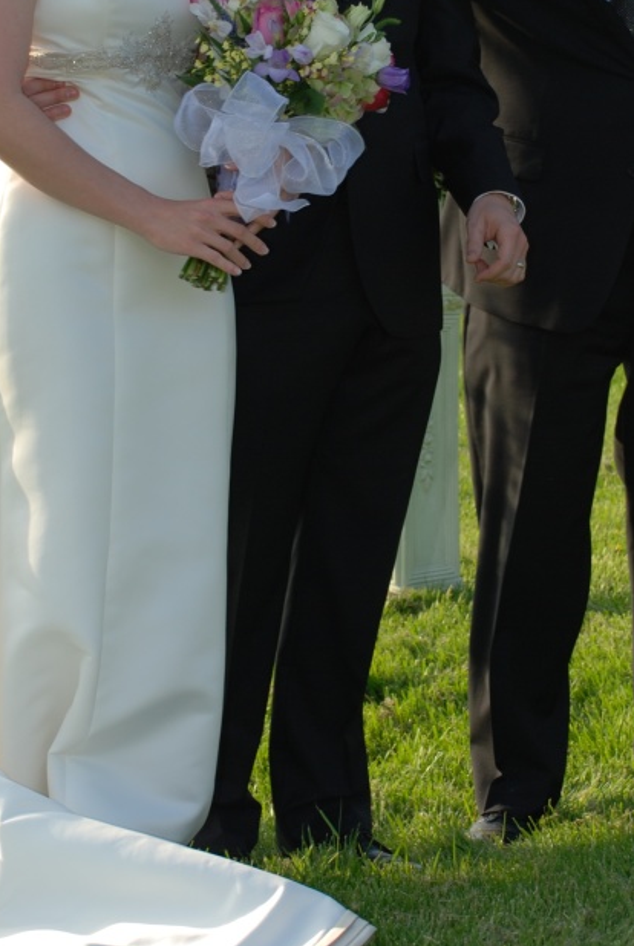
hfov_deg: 11.9
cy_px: 298
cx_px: 311
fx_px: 3054
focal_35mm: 116
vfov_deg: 17.6
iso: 100
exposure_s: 1/125
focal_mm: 40
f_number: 5.6
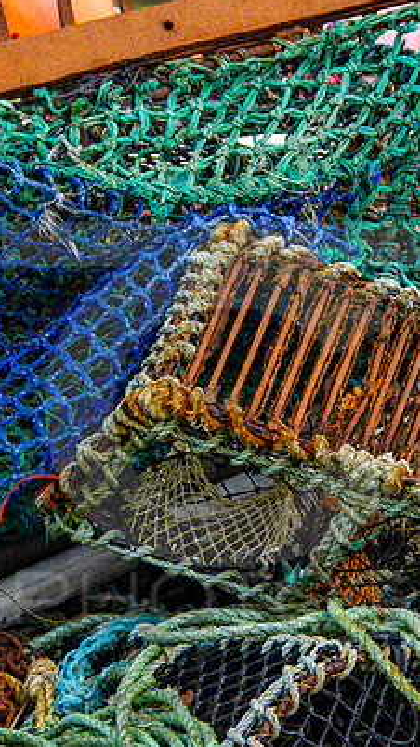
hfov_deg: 4.5
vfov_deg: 8.0
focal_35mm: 269
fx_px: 5328
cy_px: 397
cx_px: 359
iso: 320
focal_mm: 105
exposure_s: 1/200
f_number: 8
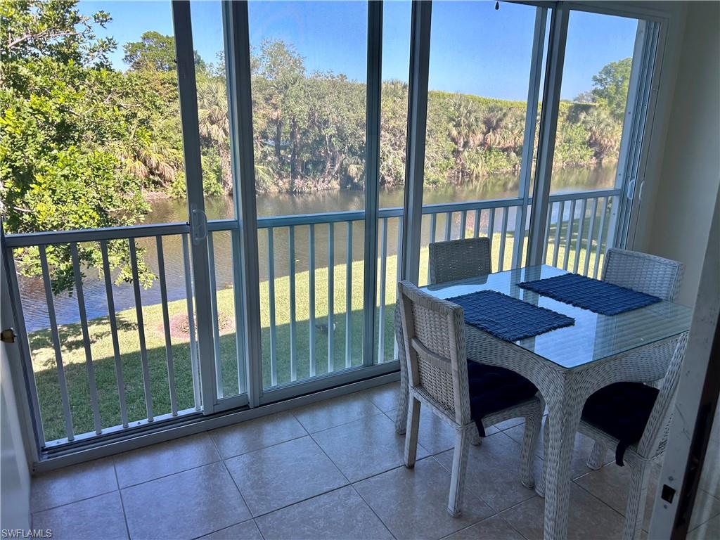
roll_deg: -0.4
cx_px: 360
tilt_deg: -16.2
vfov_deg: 53.1
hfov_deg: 67.3
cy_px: 270
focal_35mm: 26
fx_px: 541
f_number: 1.5
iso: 50
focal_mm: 5.7
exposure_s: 1/486
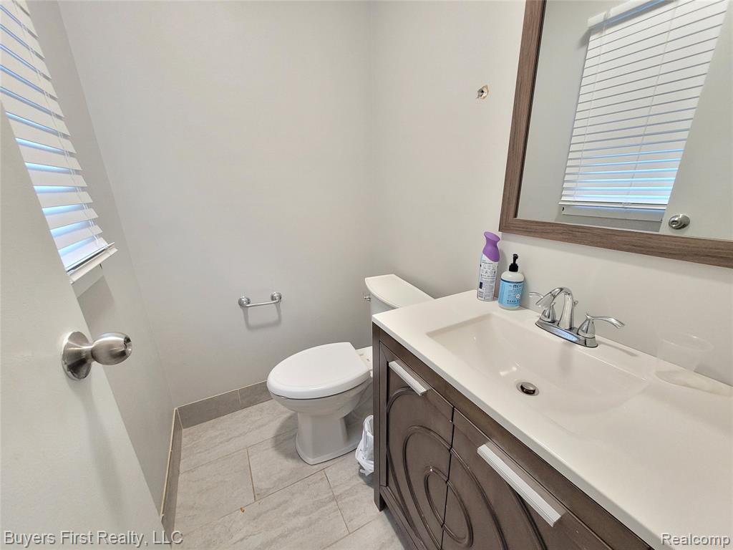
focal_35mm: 13
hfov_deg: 106.2
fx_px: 275
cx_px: 366
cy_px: 275
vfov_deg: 89.9
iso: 320
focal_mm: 1.74
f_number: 2.2
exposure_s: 1/40
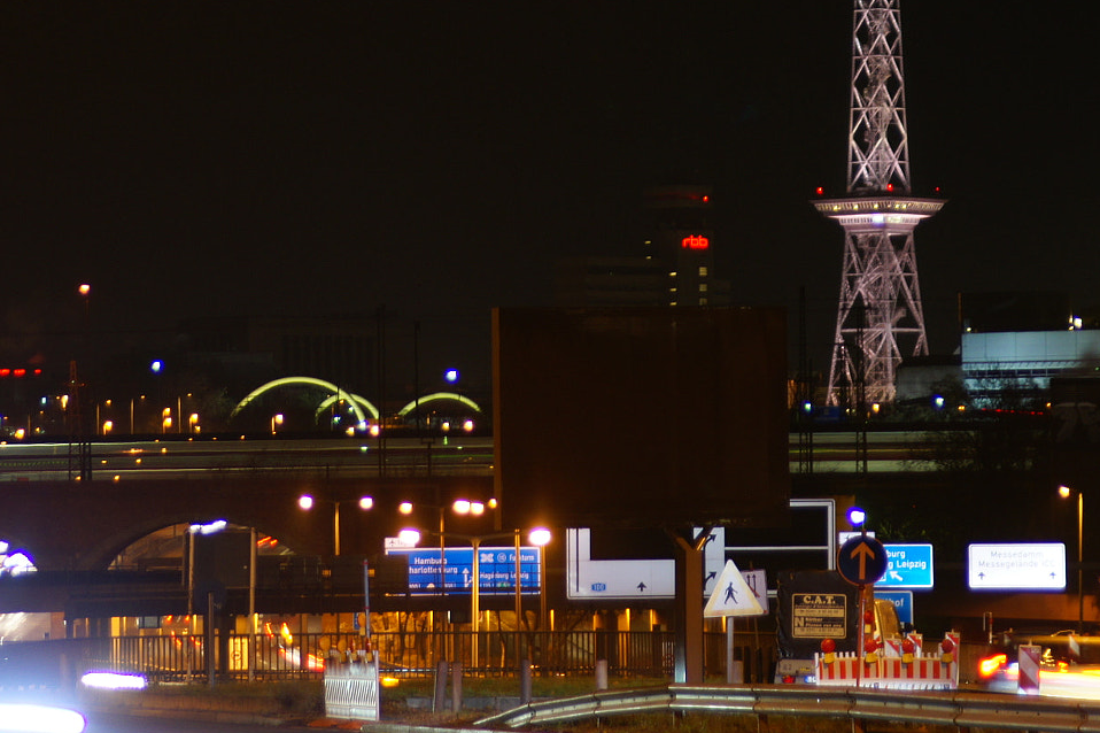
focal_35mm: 213
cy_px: 219
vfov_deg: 6.4
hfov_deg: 9.7
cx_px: 514
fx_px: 6501
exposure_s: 1
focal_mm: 85
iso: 200
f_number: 4.5
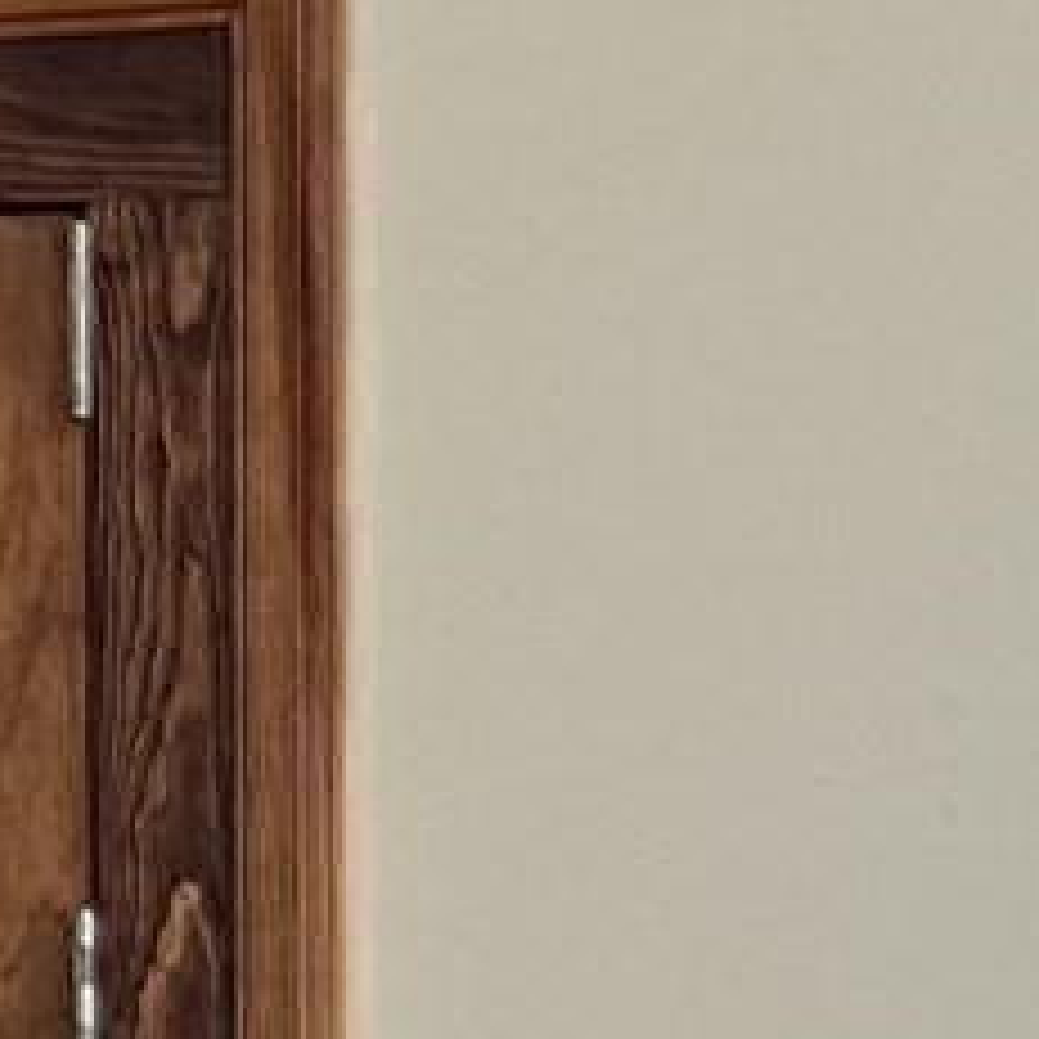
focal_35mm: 204
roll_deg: +1.6
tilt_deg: -6.5
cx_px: 58
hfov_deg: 8.5
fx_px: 6927
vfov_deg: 8.2
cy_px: 2015
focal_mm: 5.7
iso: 125
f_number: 1.5
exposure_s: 1/97
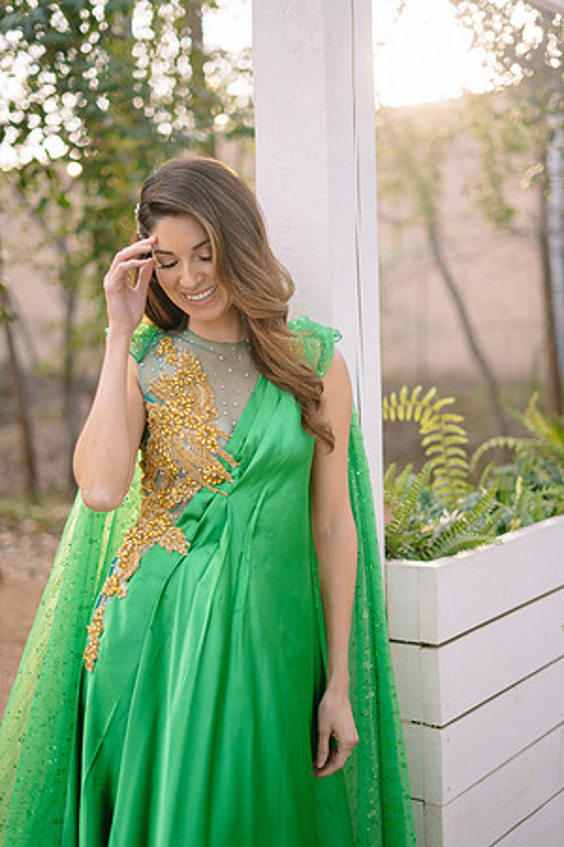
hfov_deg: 27.0
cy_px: 424
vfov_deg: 39.6
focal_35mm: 50
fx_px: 1175
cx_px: 282
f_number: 1.8
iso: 160
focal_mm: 50
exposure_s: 1/200
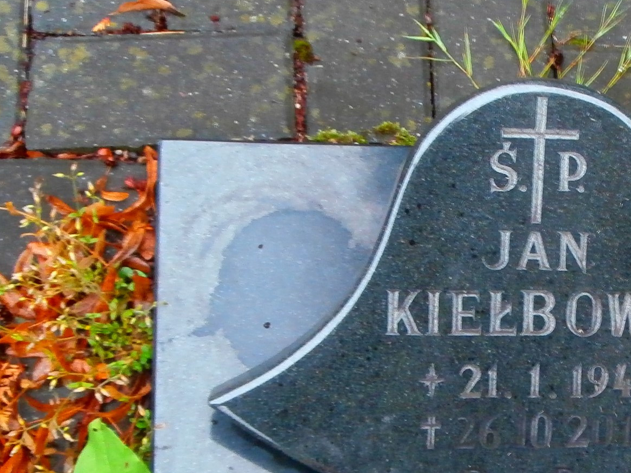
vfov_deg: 19.1
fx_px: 1403
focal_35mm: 77
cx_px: 581
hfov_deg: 24.5
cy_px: 314
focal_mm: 5.36
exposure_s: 1/40
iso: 200
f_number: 3.5
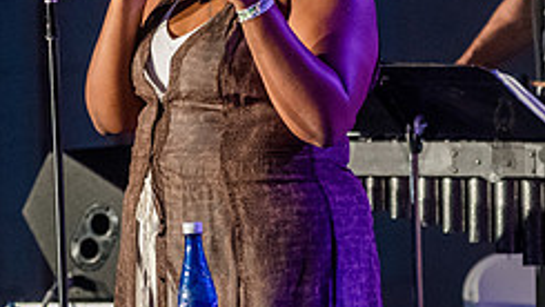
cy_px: 23
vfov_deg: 2.5
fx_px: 7170
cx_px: 216
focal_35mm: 496
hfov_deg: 4.4
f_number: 5
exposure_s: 1/400
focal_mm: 200
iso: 6400
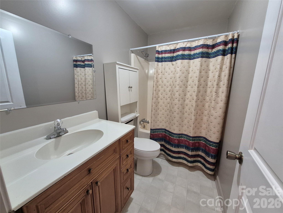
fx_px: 106
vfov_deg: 89.9
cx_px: 142
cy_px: 106
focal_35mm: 13
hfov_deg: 106.2
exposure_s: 1/60
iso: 320
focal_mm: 1.74
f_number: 2.2
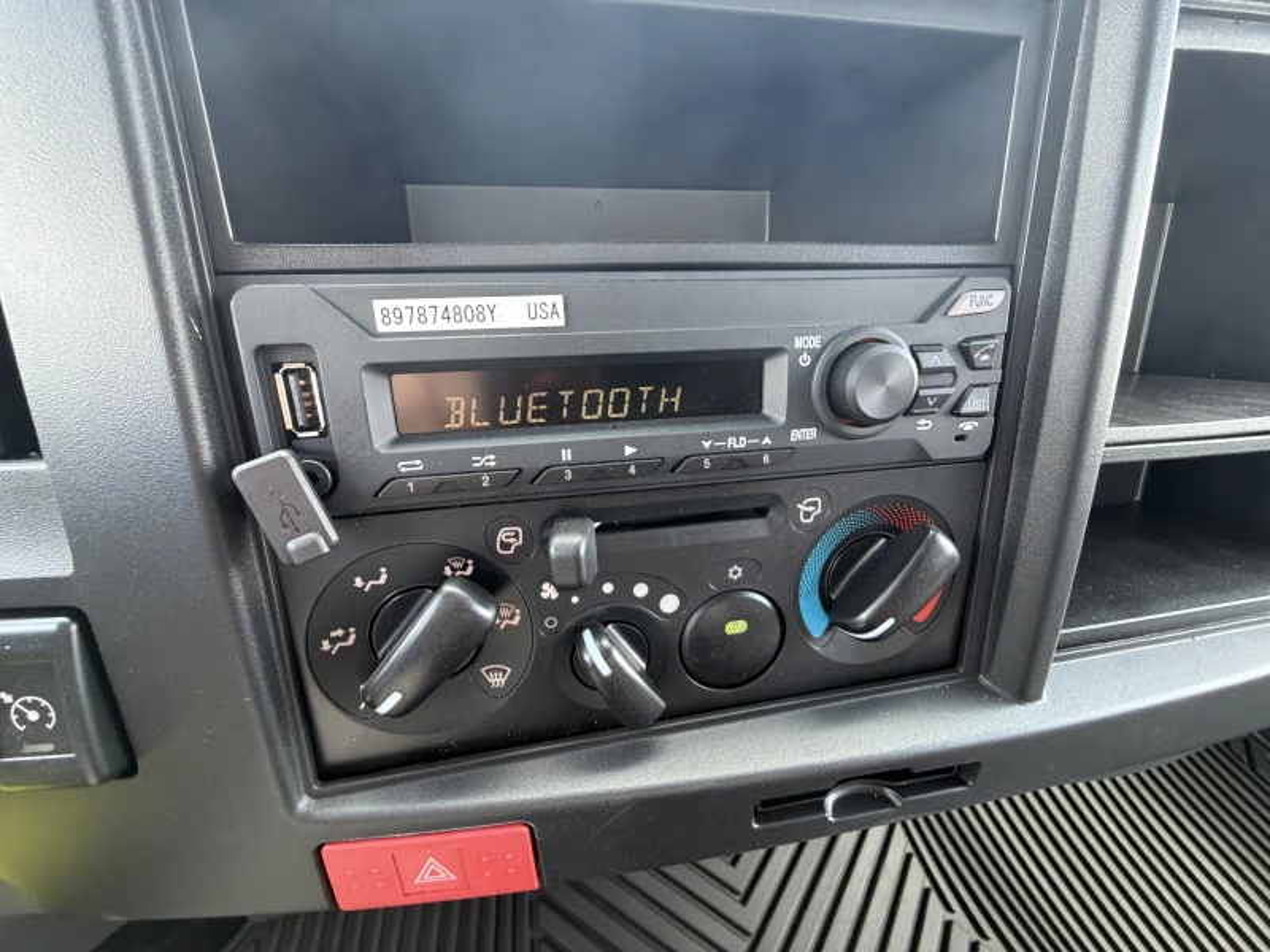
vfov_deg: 85.7
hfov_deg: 102.1
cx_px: 635
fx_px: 514
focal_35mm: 14
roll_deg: +0.6
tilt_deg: -36.9
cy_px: 476
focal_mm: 2.22
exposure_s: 1/78
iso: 320
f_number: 2.2
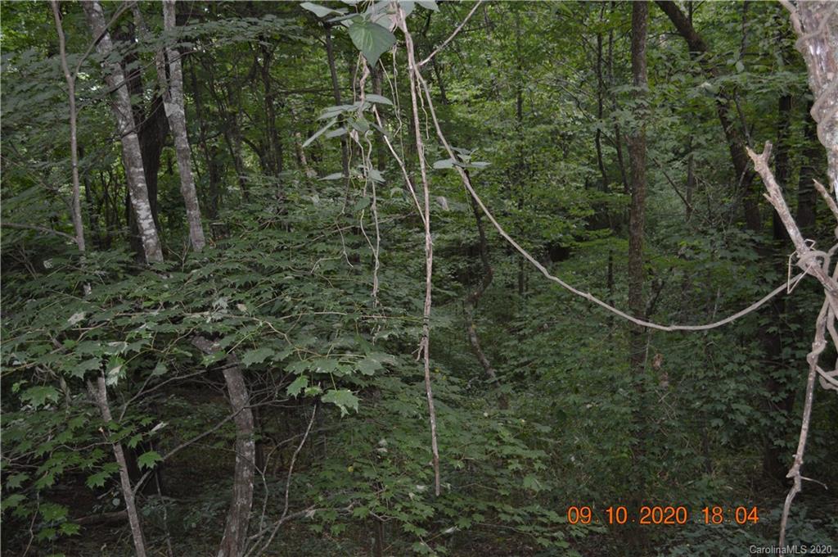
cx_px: 419
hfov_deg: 53.2
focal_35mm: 36
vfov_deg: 36.8
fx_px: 837
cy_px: 278
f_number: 4
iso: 450
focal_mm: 24
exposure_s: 1/60
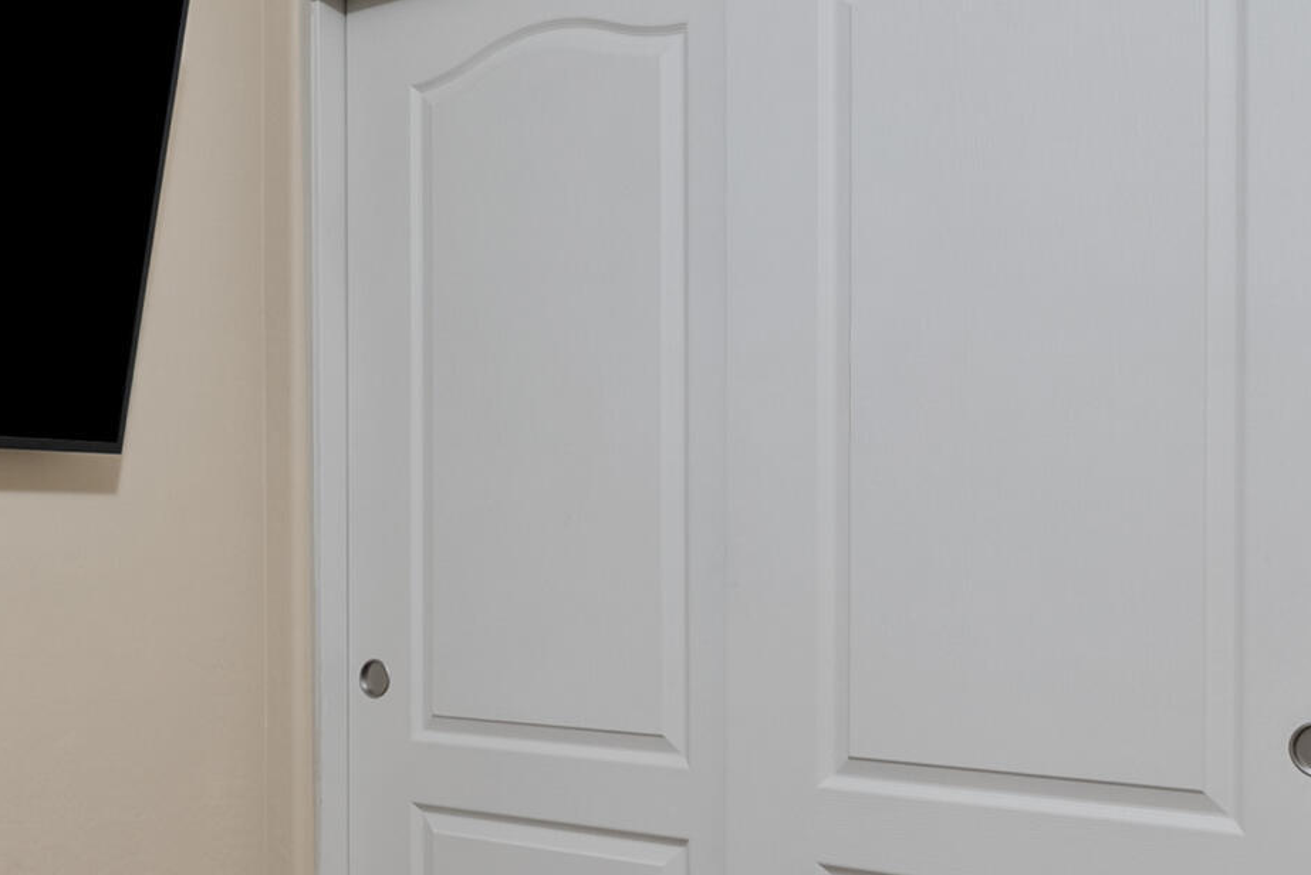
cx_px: 13
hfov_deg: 34.8
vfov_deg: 25.9
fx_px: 1894
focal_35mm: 52
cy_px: 536
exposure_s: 6
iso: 100
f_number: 8
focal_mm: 16
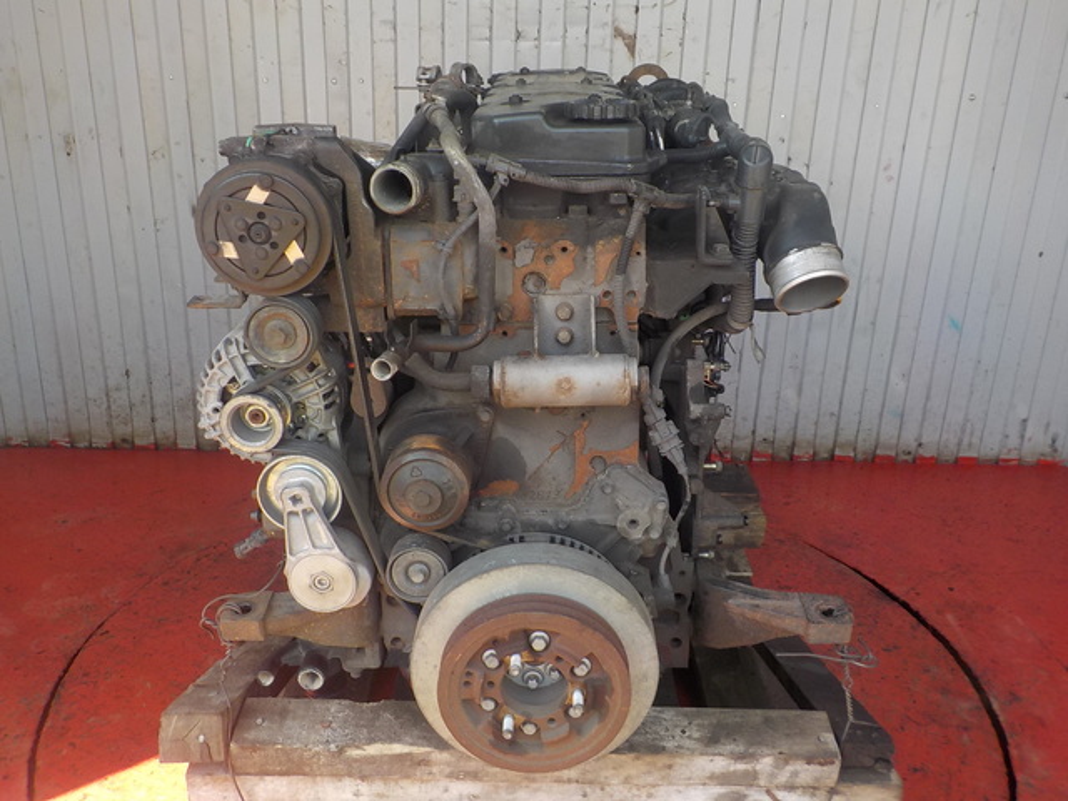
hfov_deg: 60.0
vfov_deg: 46.8
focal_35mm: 30
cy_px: 400
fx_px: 926
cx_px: 534
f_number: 3.3
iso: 125
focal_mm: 4.1
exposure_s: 1/125
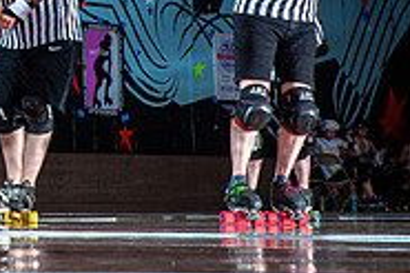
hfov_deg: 10.6
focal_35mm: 188
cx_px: -206
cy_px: -108
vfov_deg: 7.2
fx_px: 2139
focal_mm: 60
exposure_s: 1/160
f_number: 8
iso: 640
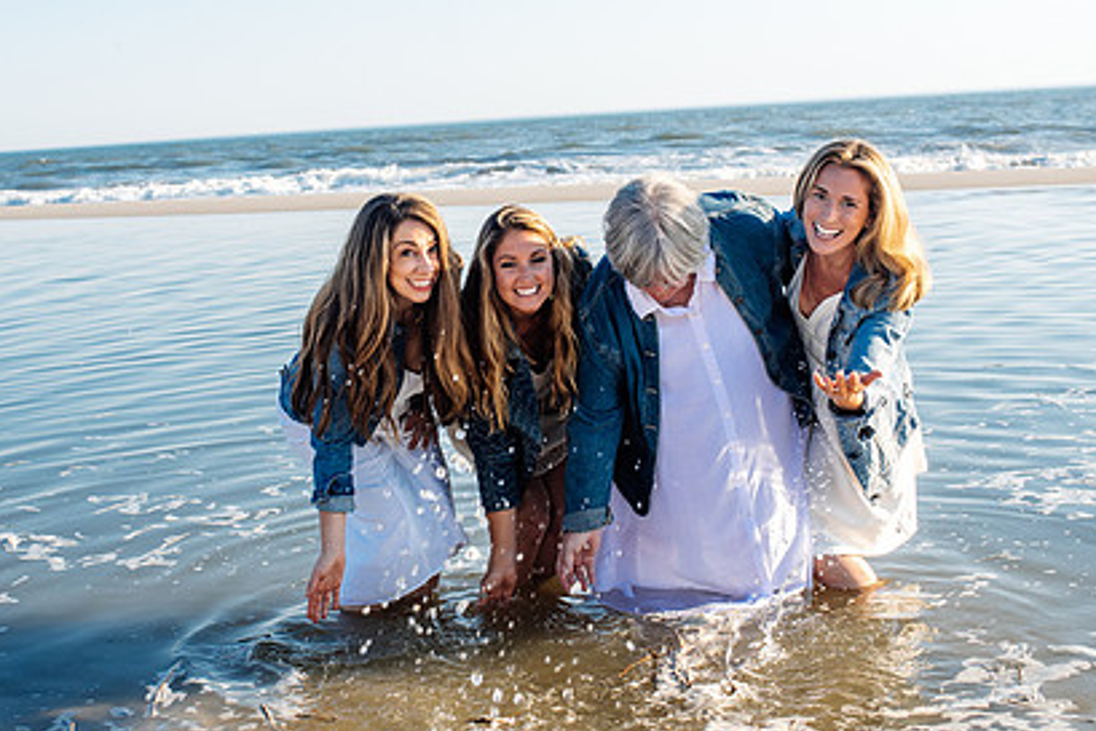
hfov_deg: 34.3
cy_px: 316
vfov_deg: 23.4
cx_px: 420
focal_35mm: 58
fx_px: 1766
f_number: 4.5
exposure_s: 1/500
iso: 160
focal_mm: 35
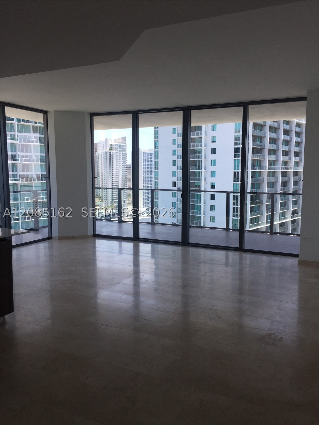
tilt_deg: -6.0
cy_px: 212
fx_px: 356
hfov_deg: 48.2
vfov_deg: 61.7
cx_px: 160
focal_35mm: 29
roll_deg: +0.2
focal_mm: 4.15
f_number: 2.2
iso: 32
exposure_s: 1/366
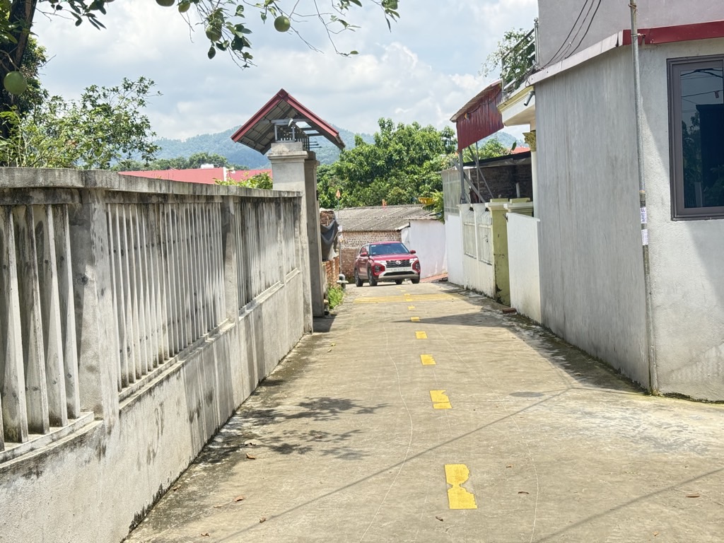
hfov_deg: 39.7
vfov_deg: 30.3
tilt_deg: -4.6
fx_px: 1004
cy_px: 272
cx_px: 362
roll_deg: +3.4
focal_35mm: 48
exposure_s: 1/693
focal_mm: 6.76
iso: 64
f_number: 1.78
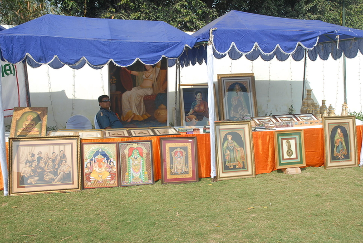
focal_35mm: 33
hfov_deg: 57.2
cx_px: 182
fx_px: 333
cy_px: 122
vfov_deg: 40.1
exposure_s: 1/125
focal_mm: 22
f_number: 7.1
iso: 100
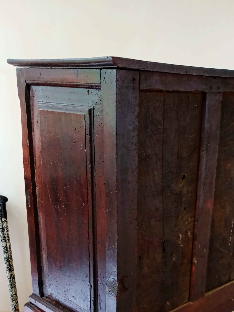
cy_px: 252
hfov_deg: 30.7
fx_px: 424
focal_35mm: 47
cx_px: 155
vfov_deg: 38.8
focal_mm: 4.05
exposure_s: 1/33.3
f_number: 1.8
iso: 346
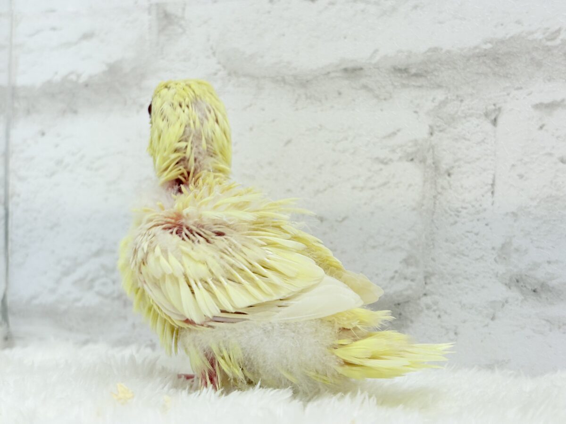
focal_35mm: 52
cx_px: 283
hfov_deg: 36.8
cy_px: 212
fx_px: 850
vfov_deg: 28.0
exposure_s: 1/50
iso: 32
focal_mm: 5.96
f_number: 1.6
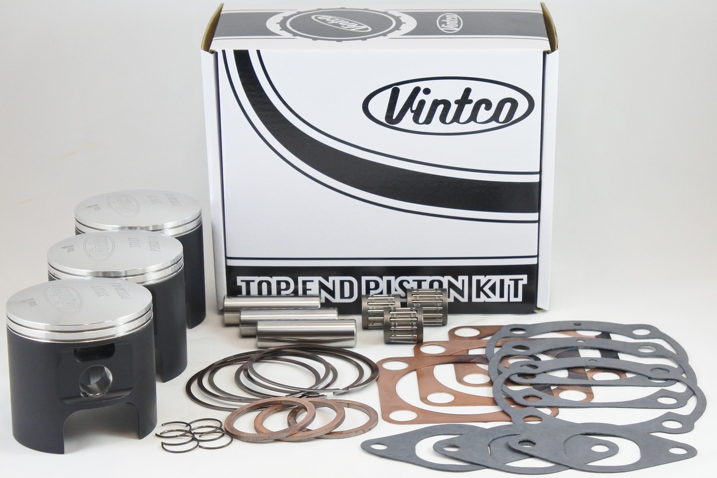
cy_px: 247
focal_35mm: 75
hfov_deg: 27.0
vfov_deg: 18.2
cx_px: 351
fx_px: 1494
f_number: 5.3
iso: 800
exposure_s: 1/100
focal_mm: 26
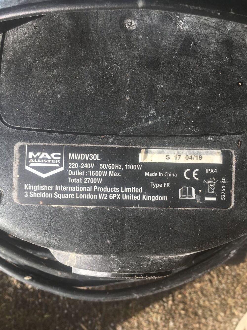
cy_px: 165
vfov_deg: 61.7
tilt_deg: -87.3
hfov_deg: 48.2
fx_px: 276
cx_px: 124
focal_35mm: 29
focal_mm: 4.15
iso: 25
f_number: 2.2
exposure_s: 1/382
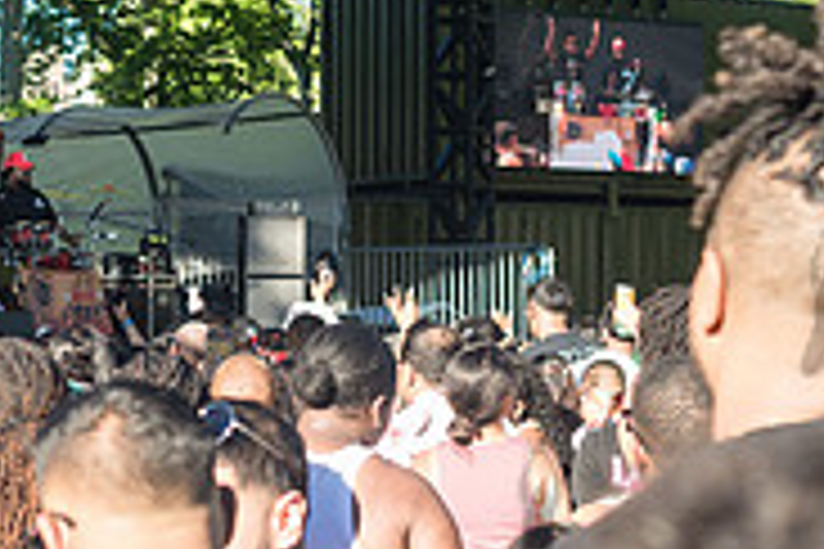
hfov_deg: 17.9
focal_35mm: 111
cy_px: 295
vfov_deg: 12.3
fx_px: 2540
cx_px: -45
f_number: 3.5
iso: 250
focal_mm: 35
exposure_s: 1/640
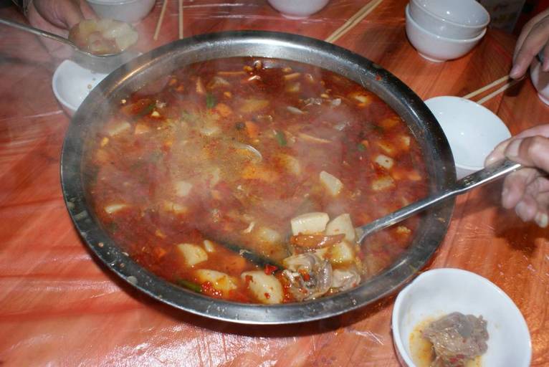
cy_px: 184
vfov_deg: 40.0
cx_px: 274
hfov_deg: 57.2
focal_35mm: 33
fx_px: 504
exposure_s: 1/60
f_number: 5.6
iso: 400
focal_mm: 22
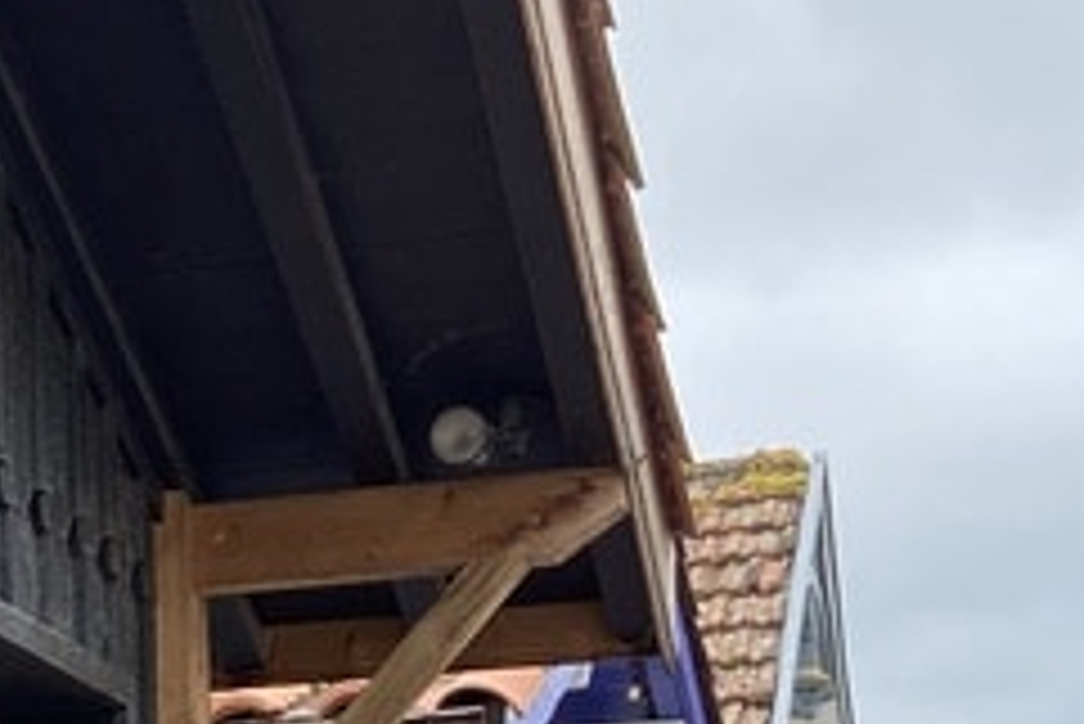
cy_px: 1178
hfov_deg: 17.1
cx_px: -180
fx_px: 3465
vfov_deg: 11.3
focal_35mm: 115
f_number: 1.8
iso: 32
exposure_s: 1/669
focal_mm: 4.25
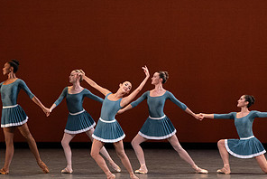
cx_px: 110
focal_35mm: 362
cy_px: 38
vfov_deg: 3.8
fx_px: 2687
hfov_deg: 5.7
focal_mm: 185
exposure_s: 1/400
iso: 5000
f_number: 9
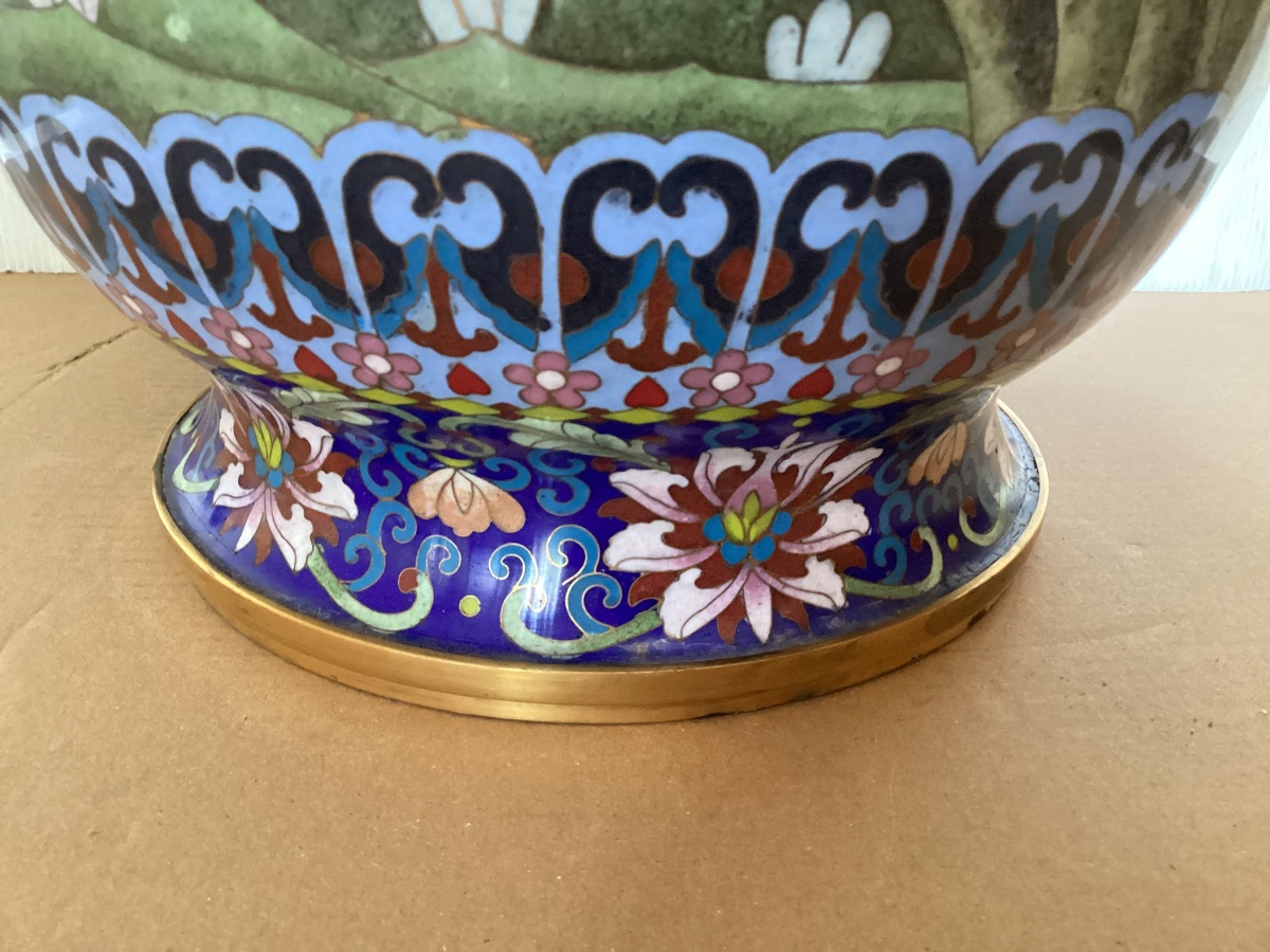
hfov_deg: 58.4
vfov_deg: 45.4
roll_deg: -4.9
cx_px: 635
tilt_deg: -25.5
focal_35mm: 31
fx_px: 1137
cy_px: 476
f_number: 2.4
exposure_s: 1/25
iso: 500
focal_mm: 3.3
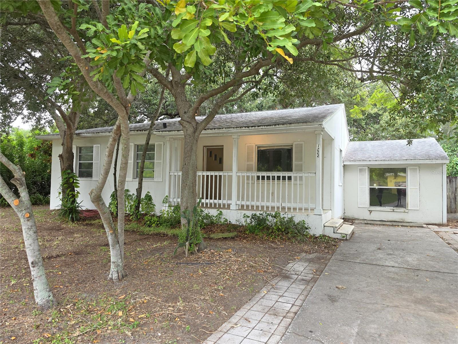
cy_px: 172
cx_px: 229
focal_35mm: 23
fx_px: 304
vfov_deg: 58.9
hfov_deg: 73.9
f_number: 1.4
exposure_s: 1/60
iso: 50
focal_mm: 6.5
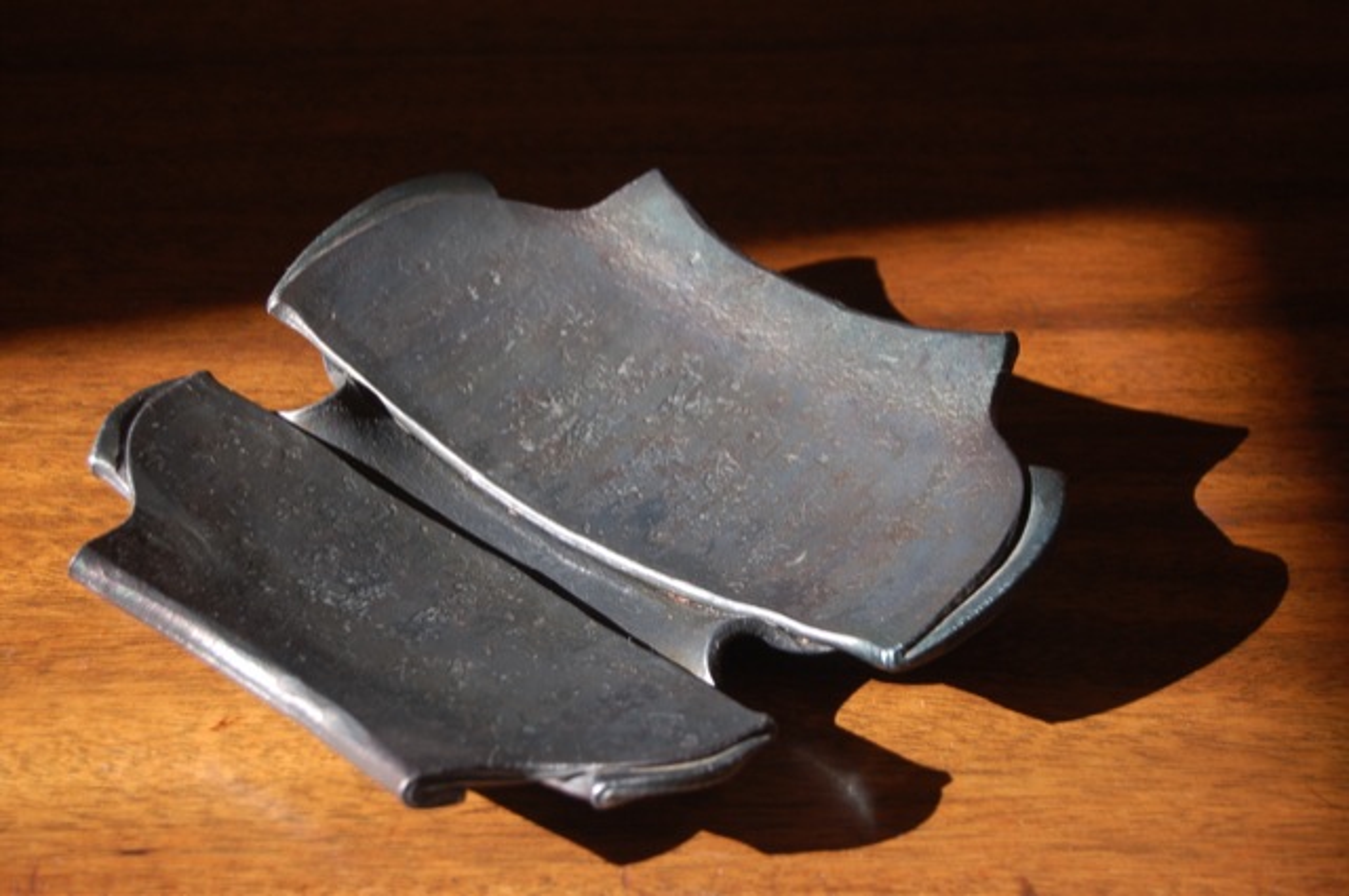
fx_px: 2919
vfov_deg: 17.4
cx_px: 674
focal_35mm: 78
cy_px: 448
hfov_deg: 26.0
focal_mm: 52
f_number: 5.6
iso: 200
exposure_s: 1/80
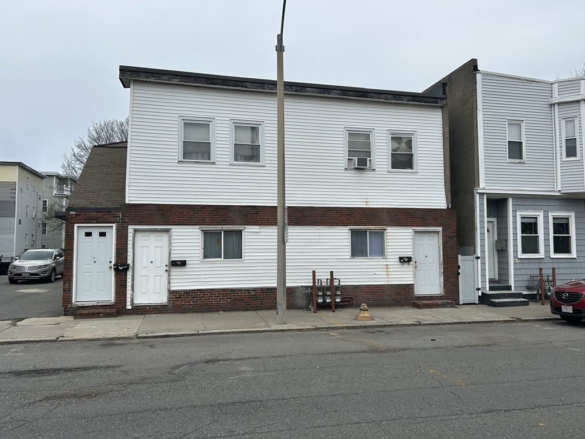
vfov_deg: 53.1
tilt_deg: +2.7
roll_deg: +0.6
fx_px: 439
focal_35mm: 26
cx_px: 292
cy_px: 220
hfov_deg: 67.3
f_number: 1.5
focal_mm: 5.7
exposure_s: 1/5587
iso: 50
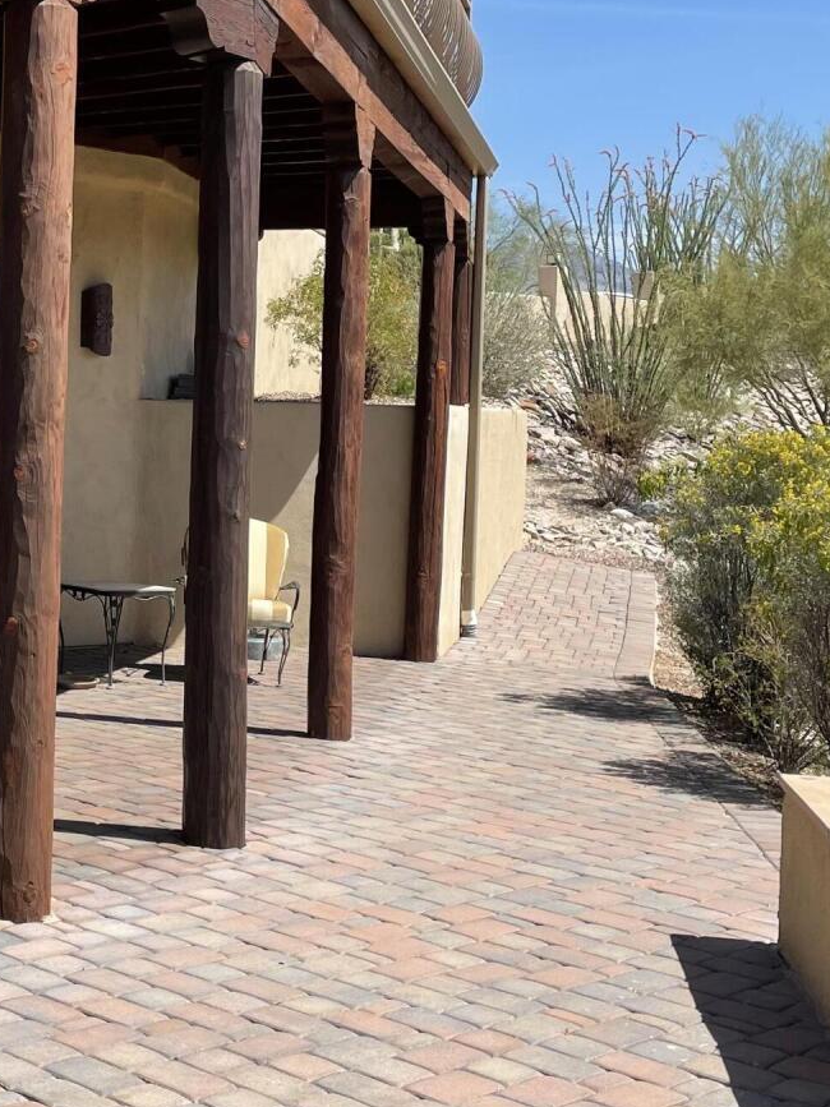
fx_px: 1919
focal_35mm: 60
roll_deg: -1.2
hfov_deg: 23.8
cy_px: 532
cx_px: 102
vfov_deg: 32.2
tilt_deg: -3.7
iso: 32
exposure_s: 1/3300
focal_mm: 4.2
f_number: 1.6
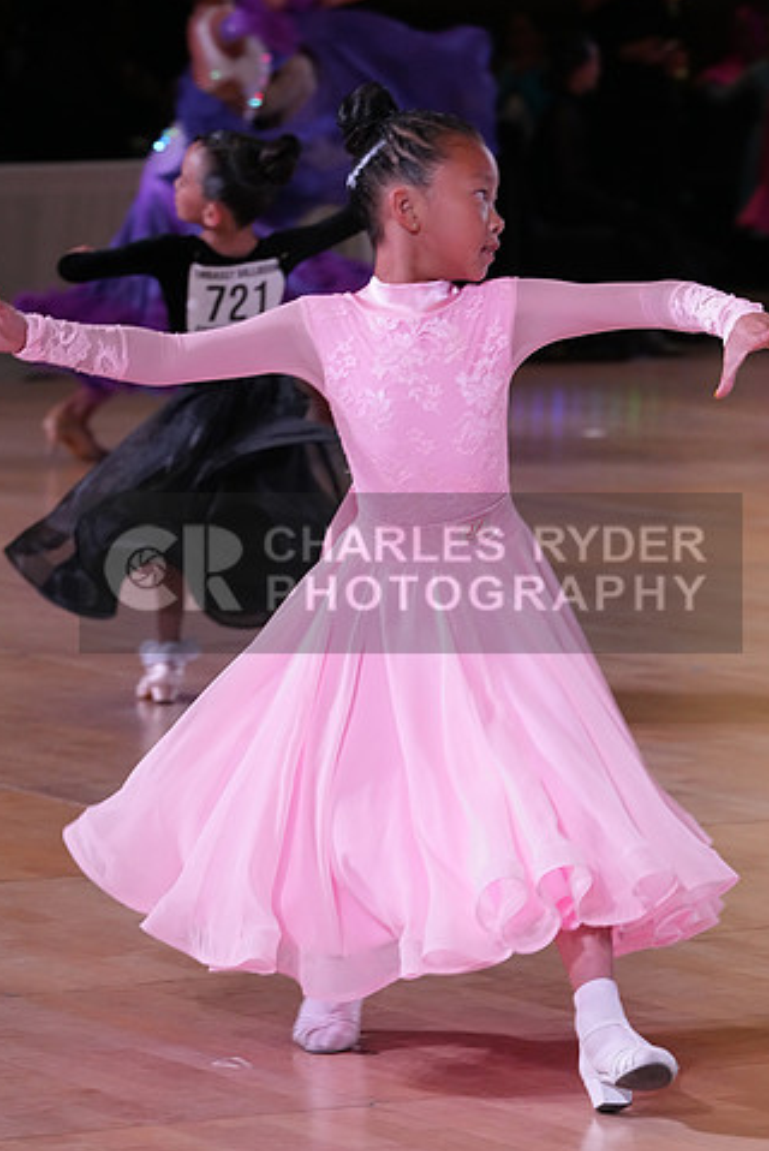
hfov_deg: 6.8
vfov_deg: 10.2
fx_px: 6431
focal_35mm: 201
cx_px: 412
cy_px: 574
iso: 3200
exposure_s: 1/250
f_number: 7.1
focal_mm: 166
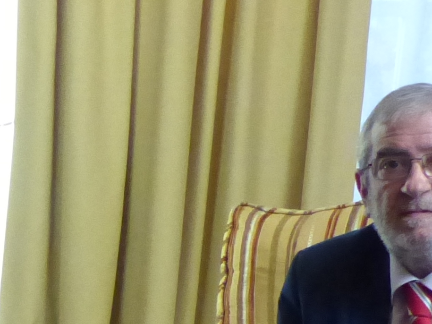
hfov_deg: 12.2
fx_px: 1909
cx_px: -249
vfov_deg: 9.5
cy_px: 455
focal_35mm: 153
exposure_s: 1/80
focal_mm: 6.3
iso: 800
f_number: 3.2
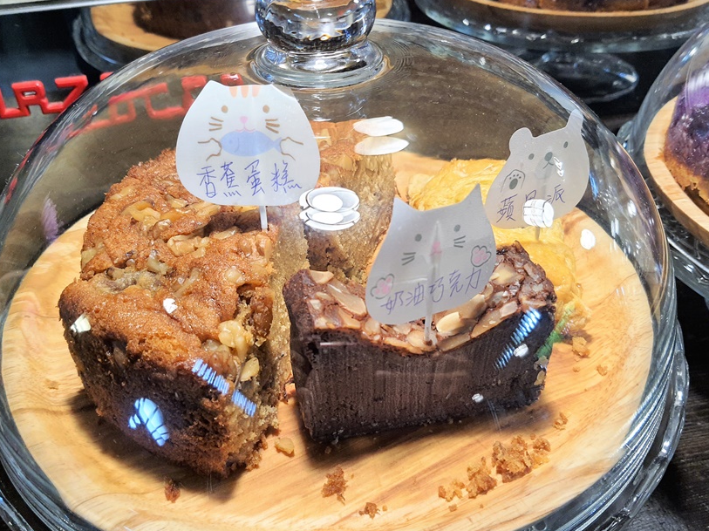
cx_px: 360
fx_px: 655
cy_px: 279
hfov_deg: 56.8
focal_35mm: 32
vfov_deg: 44.1
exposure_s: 1/60
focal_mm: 4.32
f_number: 1.7
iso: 200
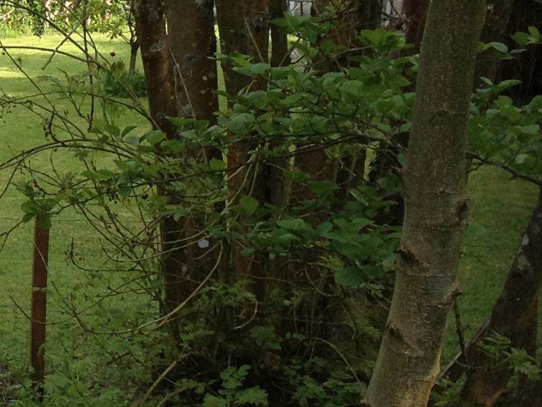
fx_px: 2129
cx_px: -357
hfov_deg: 13.4
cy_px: 79
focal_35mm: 136
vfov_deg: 10.9
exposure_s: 1/435
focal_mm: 4.28
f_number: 2.4
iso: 50
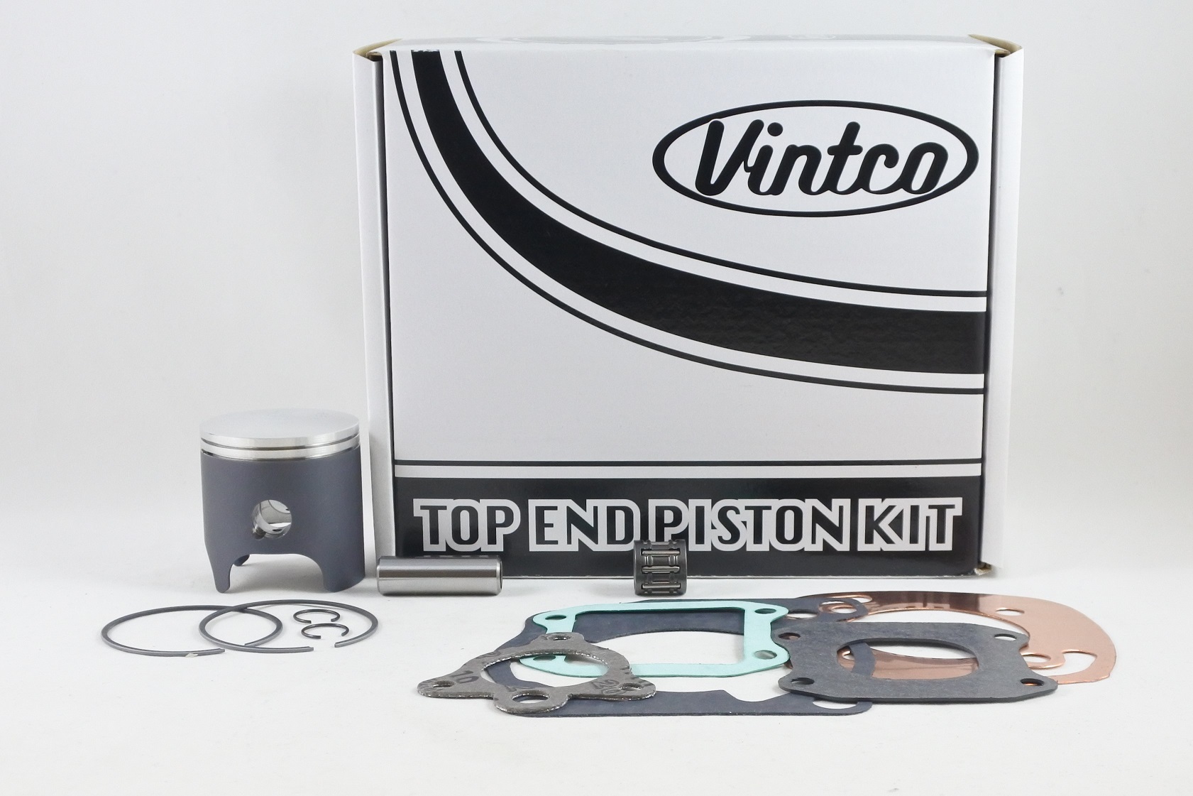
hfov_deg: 45.4
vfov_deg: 31.2
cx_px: 596
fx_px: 1425
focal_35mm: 43
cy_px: 398
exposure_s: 1/125
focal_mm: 16.1
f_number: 4.5
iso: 560
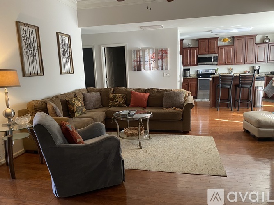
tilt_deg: -9.9
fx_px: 206
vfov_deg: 53.0
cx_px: 137
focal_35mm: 26
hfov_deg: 67.3
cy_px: 102
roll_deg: +2.3
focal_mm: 4.25
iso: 250
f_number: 1.8
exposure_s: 1/60
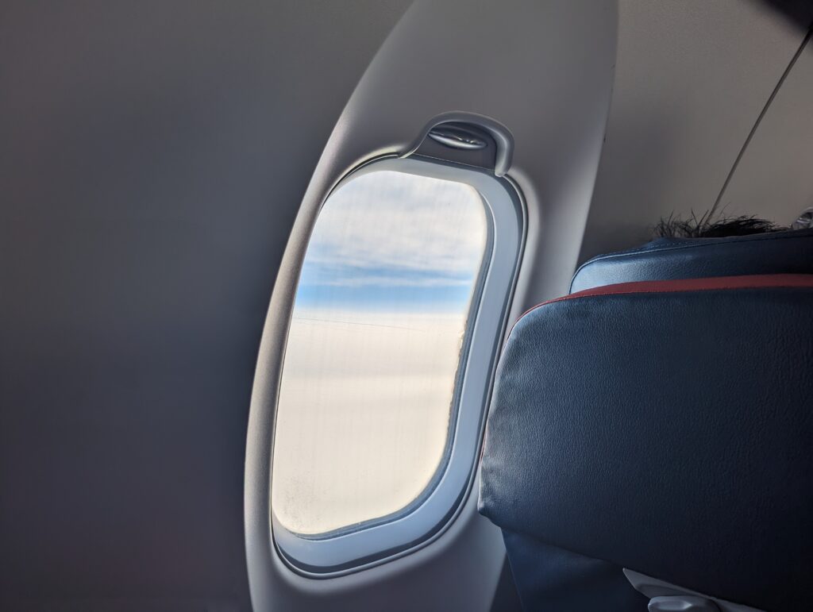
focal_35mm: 24
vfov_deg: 56.9
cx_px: 406
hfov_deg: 71.5
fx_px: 564
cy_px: 306
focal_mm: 6.81
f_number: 1.85
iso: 38
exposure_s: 1/647
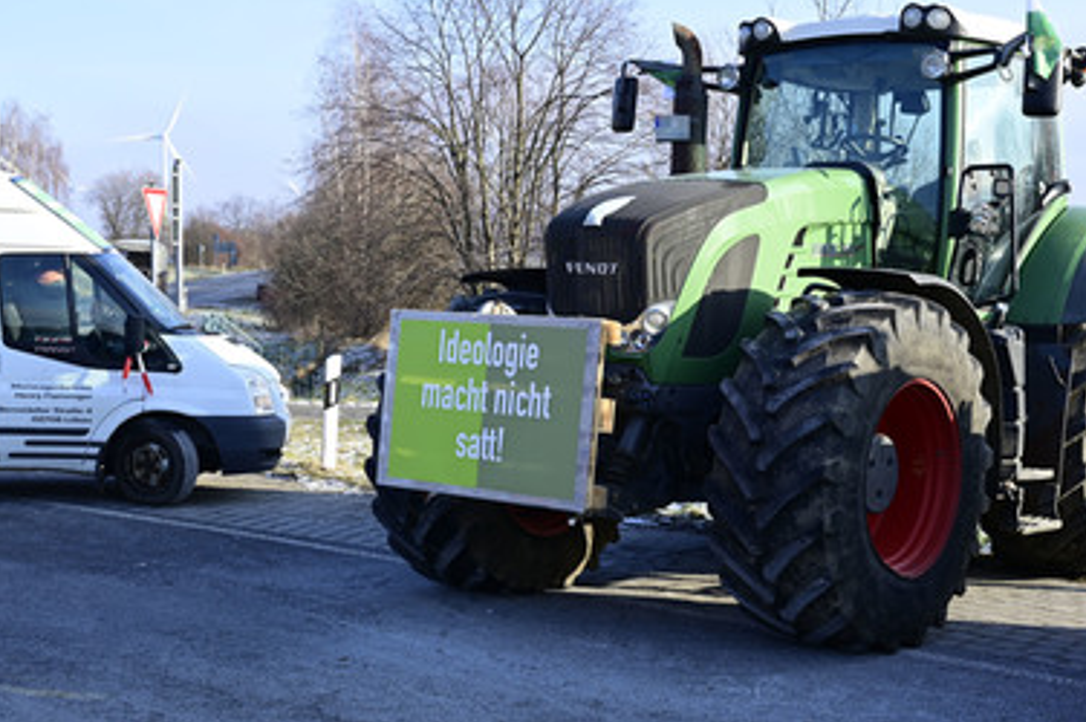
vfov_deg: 25.0
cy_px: 373
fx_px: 1628
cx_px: 570
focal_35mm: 54
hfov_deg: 36.9
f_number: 7.1
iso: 220
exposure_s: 1/250
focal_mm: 45
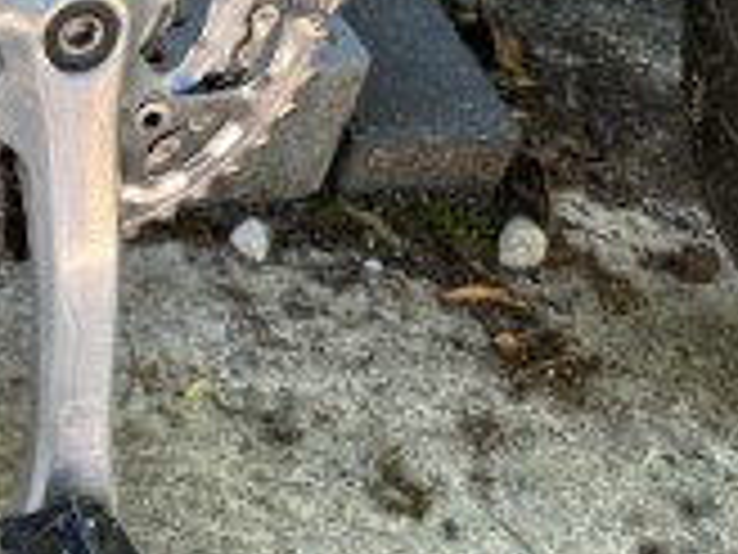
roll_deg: -4.2
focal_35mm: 73
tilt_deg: -37.2
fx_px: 1556
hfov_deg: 24.3
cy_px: 113
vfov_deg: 20.0
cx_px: -137
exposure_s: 1/121
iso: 50
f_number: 1.8
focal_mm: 3.99
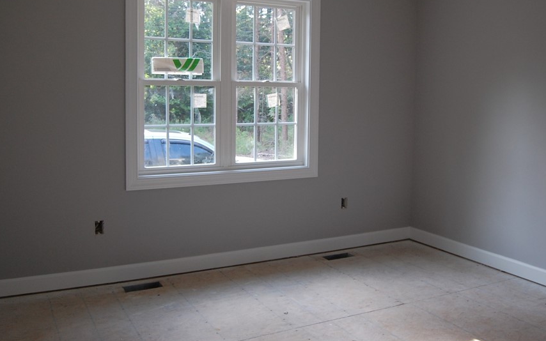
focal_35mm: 35
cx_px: 261
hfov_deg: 55.3
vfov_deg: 36.1
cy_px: 130
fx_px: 521
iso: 400
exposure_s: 1/80
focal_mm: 18
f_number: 4.5
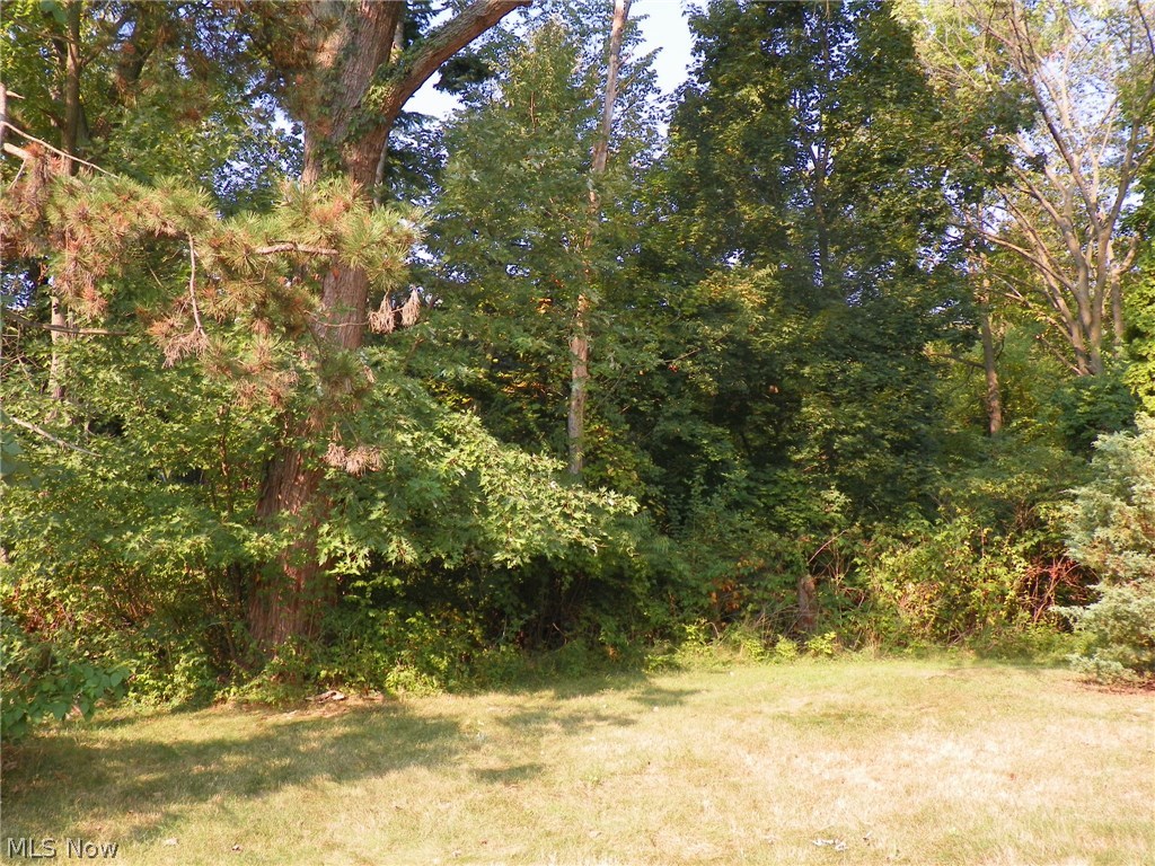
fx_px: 1101
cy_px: 433
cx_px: 578
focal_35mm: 33
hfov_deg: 55.4
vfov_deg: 42.9
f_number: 2.8
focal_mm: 5.9
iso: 64
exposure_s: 1/250
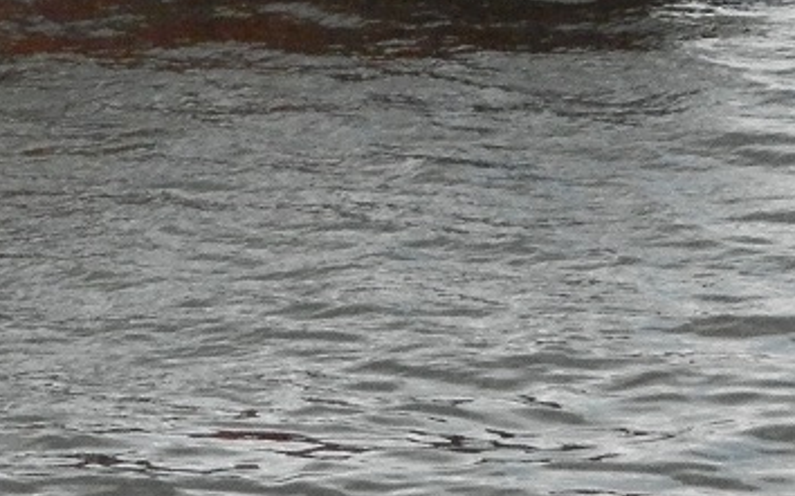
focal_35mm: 455
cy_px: -283
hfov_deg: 4.6
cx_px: -310
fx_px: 9855
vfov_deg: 2.9
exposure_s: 1/500
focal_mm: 23.6
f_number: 13.4
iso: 800
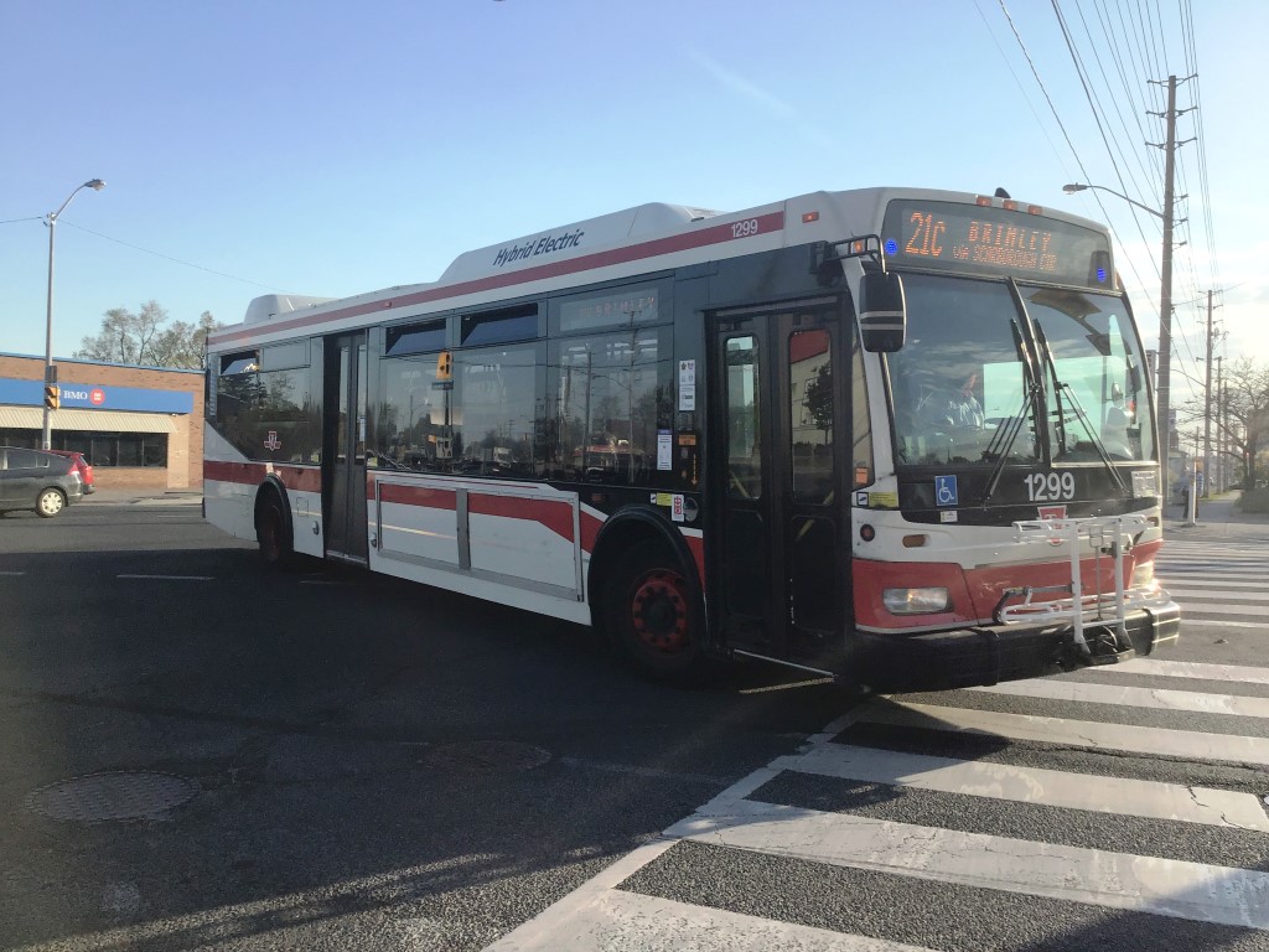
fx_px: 1136
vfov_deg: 45.4
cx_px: 634
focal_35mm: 31
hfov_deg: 58.4
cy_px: 476
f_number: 2.4
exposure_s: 1/994
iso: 25
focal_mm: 3.3
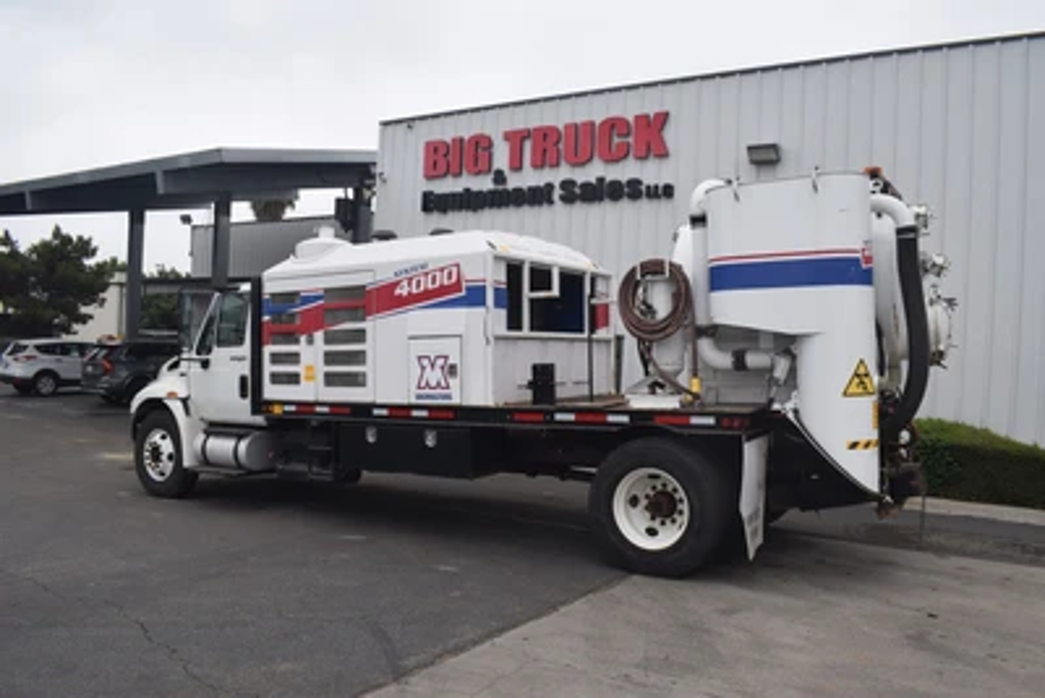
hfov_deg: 67.4
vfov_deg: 48.0
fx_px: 784
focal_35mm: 27
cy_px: 349
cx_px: 522
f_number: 10
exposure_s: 1/400
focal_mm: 18
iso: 200
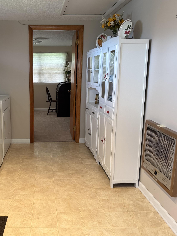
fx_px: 225
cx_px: 46
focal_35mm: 33
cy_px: 119
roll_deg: +0.3
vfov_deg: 55.4
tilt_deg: -12.0
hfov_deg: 41.7
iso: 200
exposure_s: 1/60
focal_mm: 6.76
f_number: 1.78
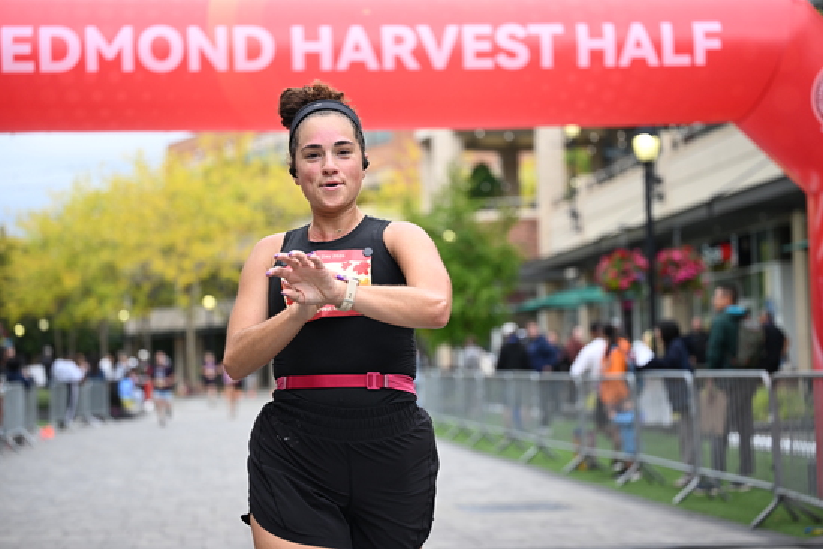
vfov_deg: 19.5
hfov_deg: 28.8
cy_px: 274
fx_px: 1601
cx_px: 412
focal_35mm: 70
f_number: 2.8
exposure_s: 1/2000
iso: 640
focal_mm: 70
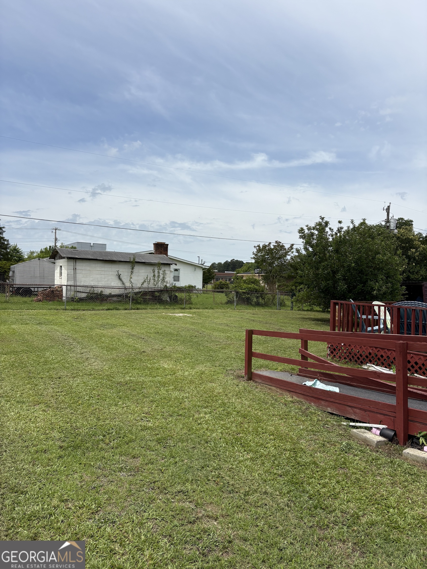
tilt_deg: +5.1
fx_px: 428
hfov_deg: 53.1
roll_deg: +0.5
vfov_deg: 67.3
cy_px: 284
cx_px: 214
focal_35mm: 26
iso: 50
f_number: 1.6
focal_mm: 5.96
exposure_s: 1/5814
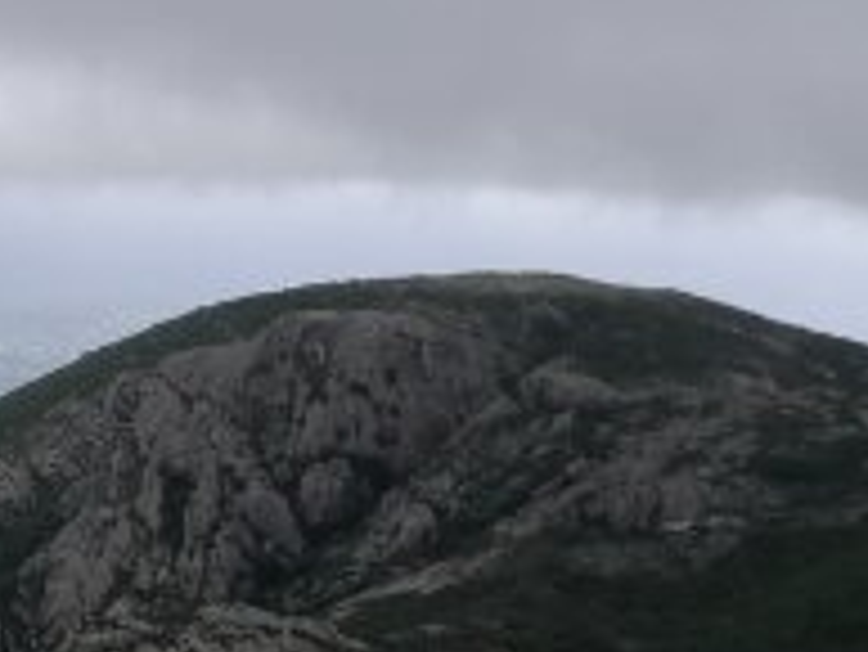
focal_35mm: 112
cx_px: -670
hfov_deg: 15.3
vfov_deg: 13.2
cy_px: 324
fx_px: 2810
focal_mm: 4.75
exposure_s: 1/434
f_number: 1.8
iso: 50
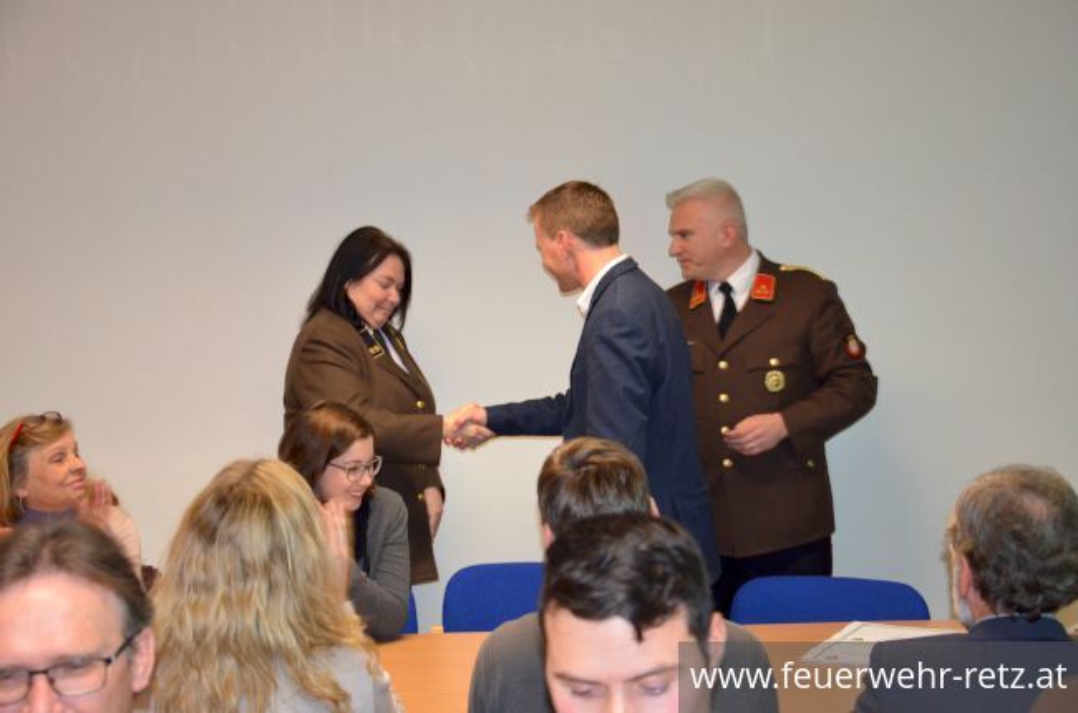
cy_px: 356
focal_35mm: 63
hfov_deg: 32.0
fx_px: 1882
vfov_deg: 21.5
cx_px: 539
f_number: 4.8
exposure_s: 1/60
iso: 2800
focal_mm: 42
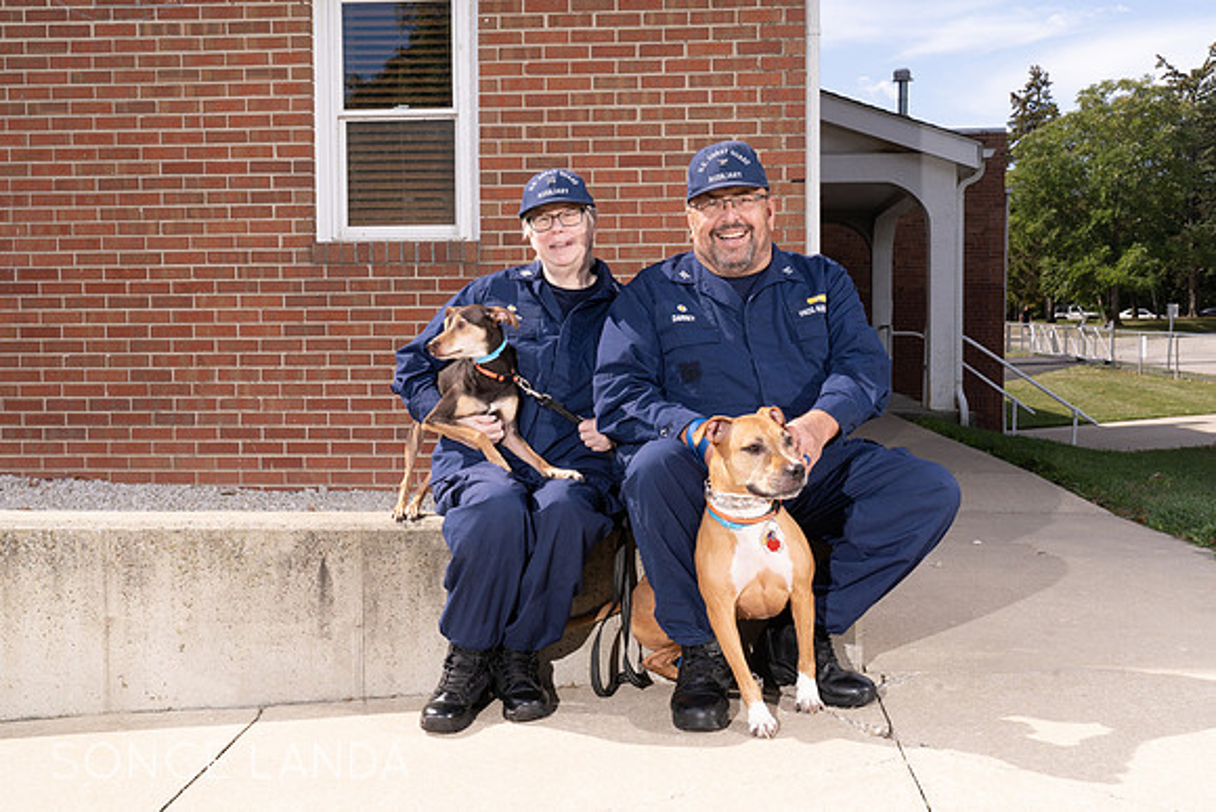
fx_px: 1284
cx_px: 608
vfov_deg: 35.1
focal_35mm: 38
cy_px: 406
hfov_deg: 50.7
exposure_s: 1/250
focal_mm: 38
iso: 400
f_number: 13
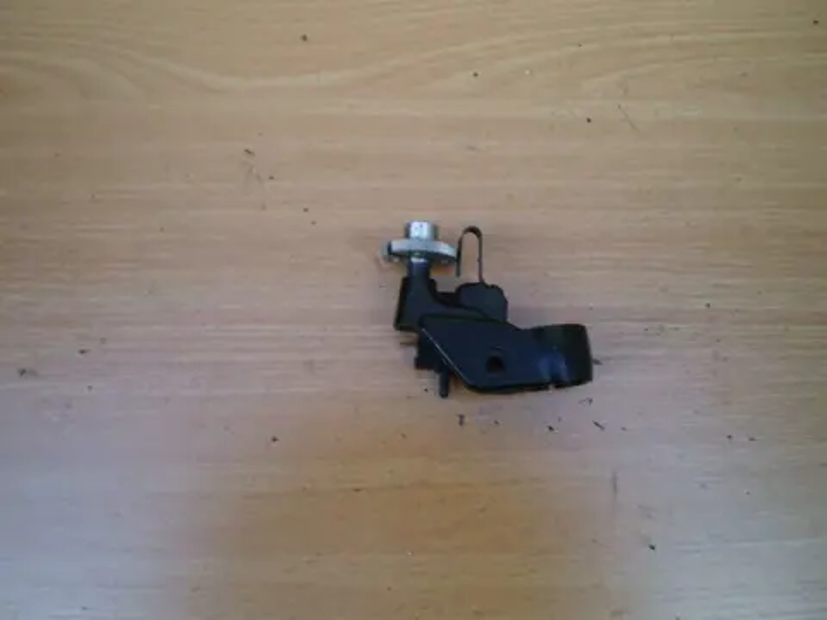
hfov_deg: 51.4
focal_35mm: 36
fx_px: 860
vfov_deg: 39.7
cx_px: 414
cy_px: 310
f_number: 3.1
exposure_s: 1/30
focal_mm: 6.3
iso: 64
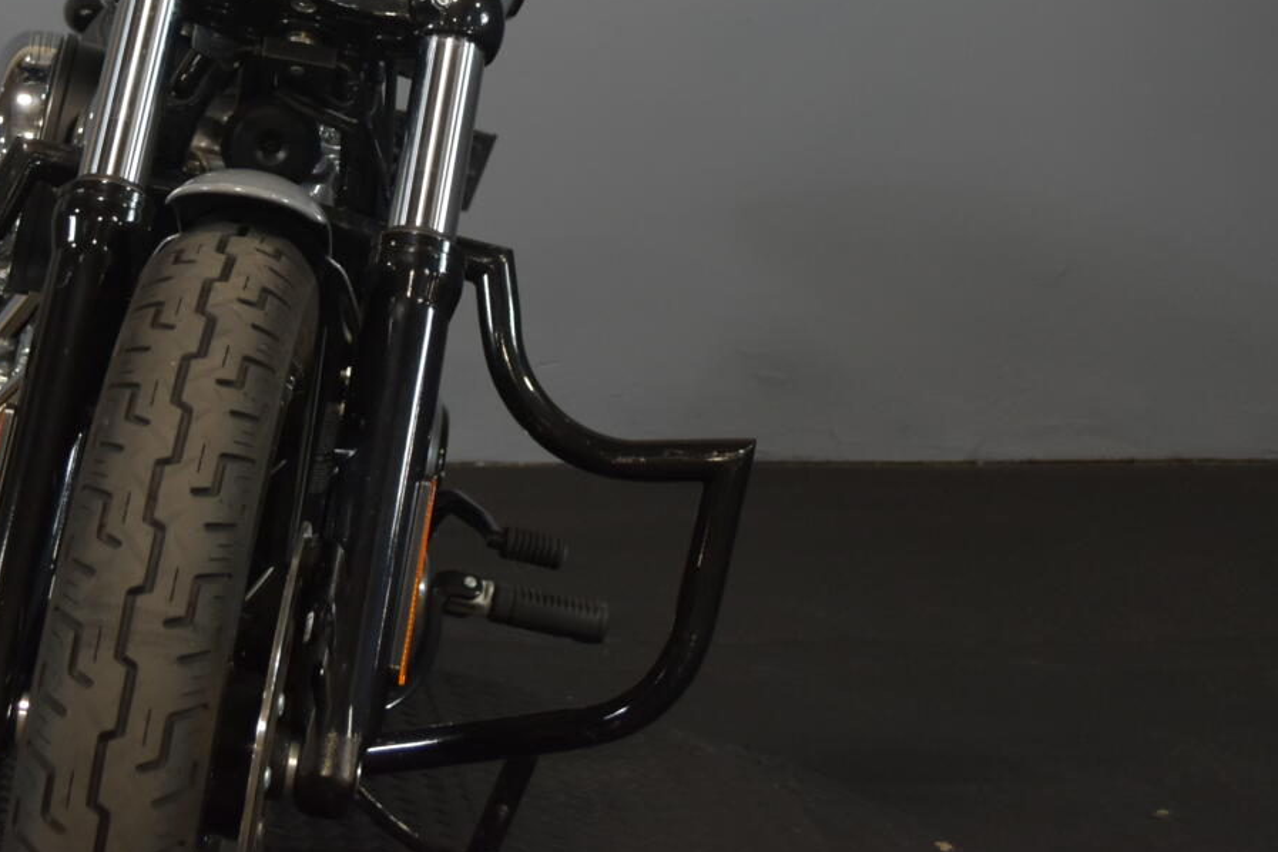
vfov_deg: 15.3
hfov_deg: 23.1
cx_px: 313
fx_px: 3088
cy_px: -72
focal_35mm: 87
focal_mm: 26
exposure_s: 1/30
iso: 560
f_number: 4.2
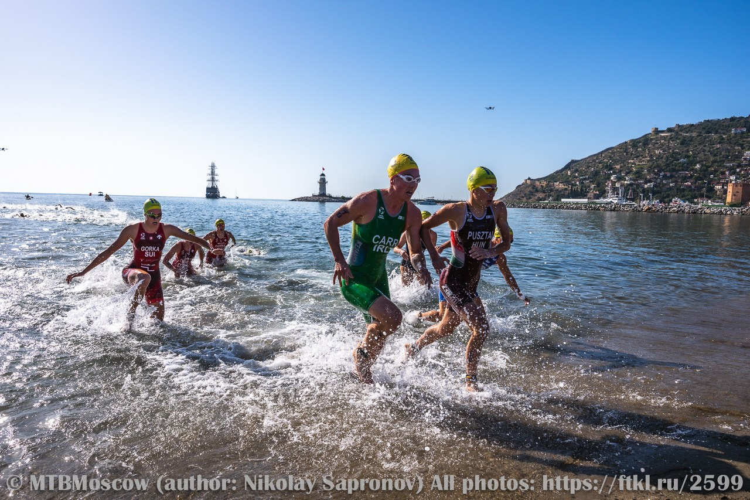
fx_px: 500
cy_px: 250
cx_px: 375
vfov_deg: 53.1
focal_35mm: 24
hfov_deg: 73.8
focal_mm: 24
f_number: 10
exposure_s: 1/1000
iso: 200
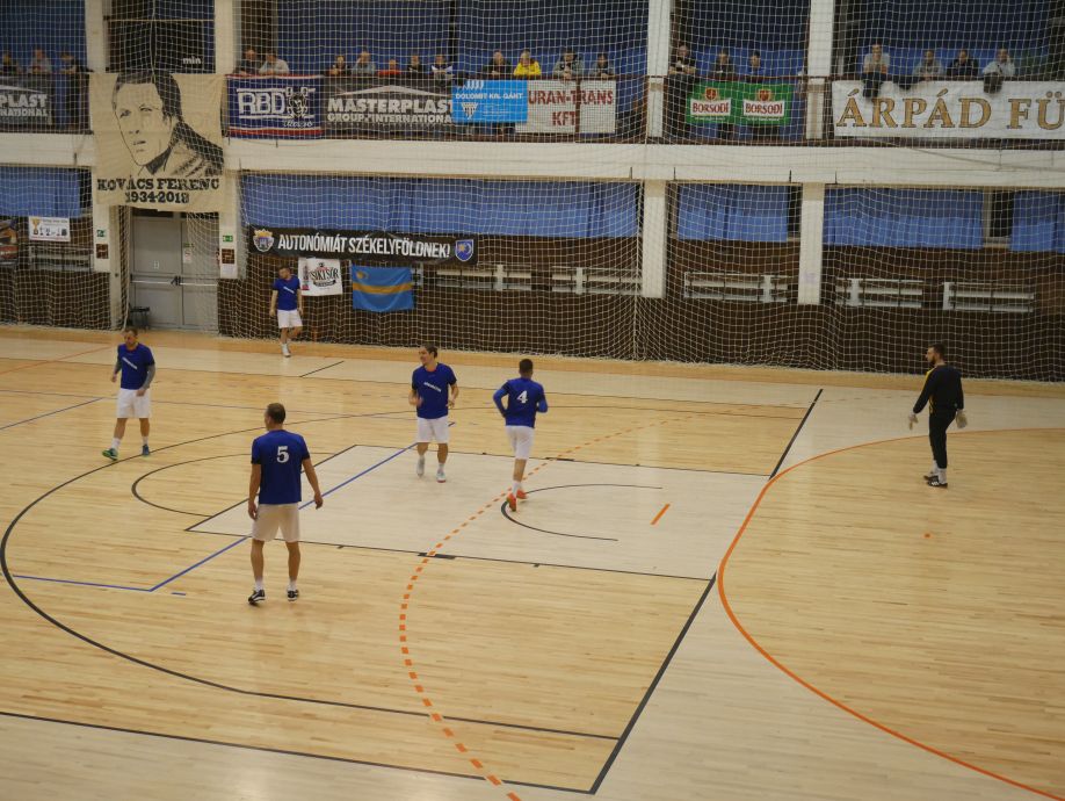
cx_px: 532
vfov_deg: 29.1
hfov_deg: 38.2
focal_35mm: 50
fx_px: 1540
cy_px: 400
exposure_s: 1/60
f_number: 5.3
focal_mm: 25
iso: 1250
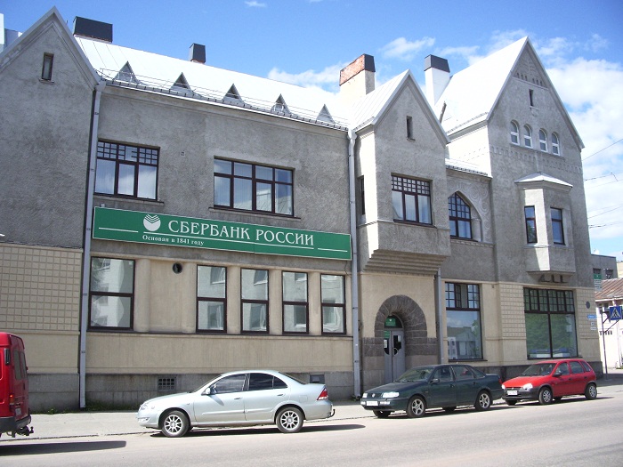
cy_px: 234
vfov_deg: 40.7
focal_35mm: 35
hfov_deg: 52.6
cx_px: 312
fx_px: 630
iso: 80
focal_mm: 5.8
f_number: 4.3
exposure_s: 1/500
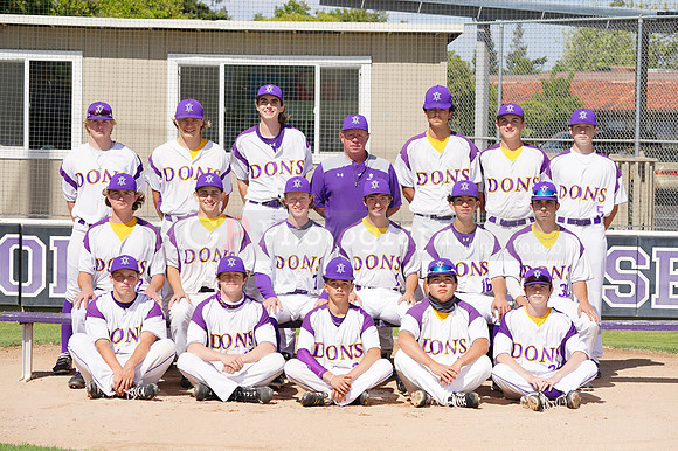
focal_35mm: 114
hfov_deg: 18.0
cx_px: 339
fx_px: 2146
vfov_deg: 12.0
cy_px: 226
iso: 100
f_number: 10
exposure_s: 1/250
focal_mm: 114
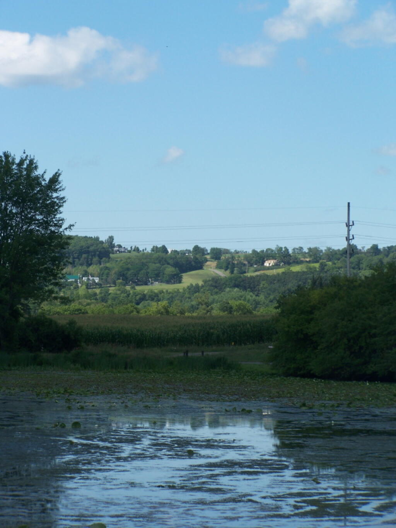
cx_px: 198
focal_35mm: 139
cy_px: 264
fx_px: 2120
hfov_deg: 10.7
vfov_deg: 14.2
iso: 80
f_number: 4.5
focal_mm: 23.1
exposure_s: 1/640
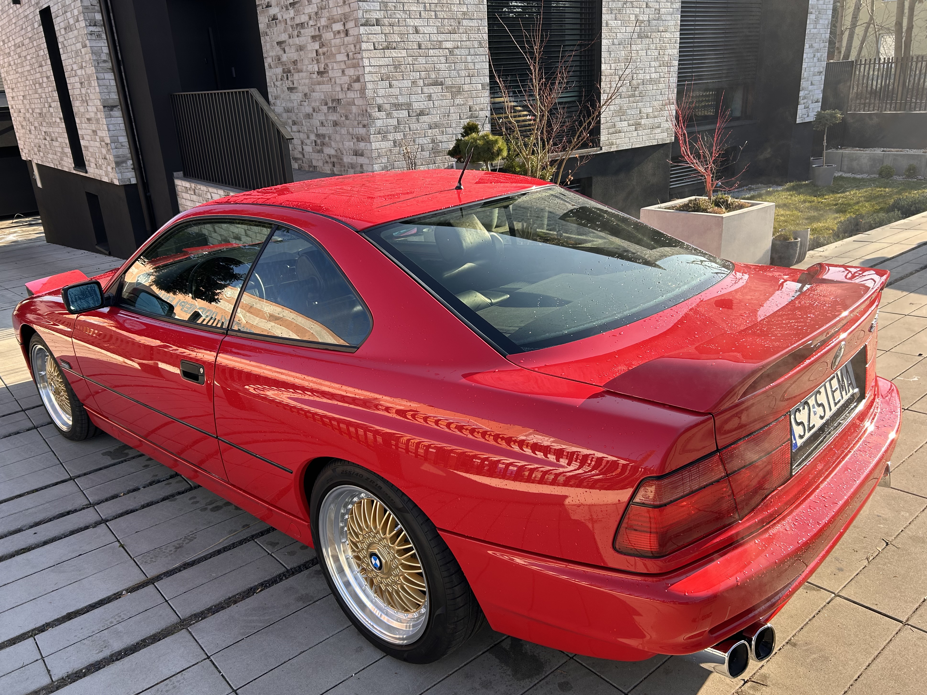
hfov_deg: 65.3
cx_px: 451
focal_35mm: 27
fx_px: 723
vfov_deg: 51.3
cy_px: 359
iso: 50
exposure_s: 1/738
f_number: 1.5
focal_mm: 5.7
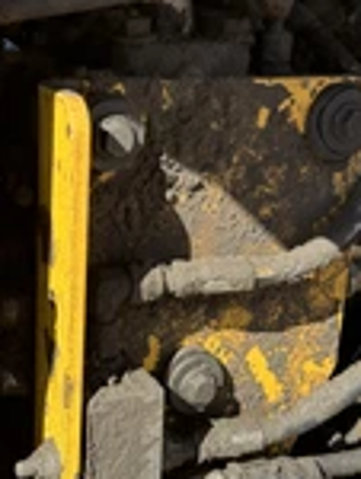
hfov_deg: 23.0
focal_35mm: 64
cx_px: 144
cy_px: 275
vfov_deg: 30.2
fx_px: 887
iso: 80
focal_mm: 6.76
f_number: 1.78
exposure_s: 1/1456
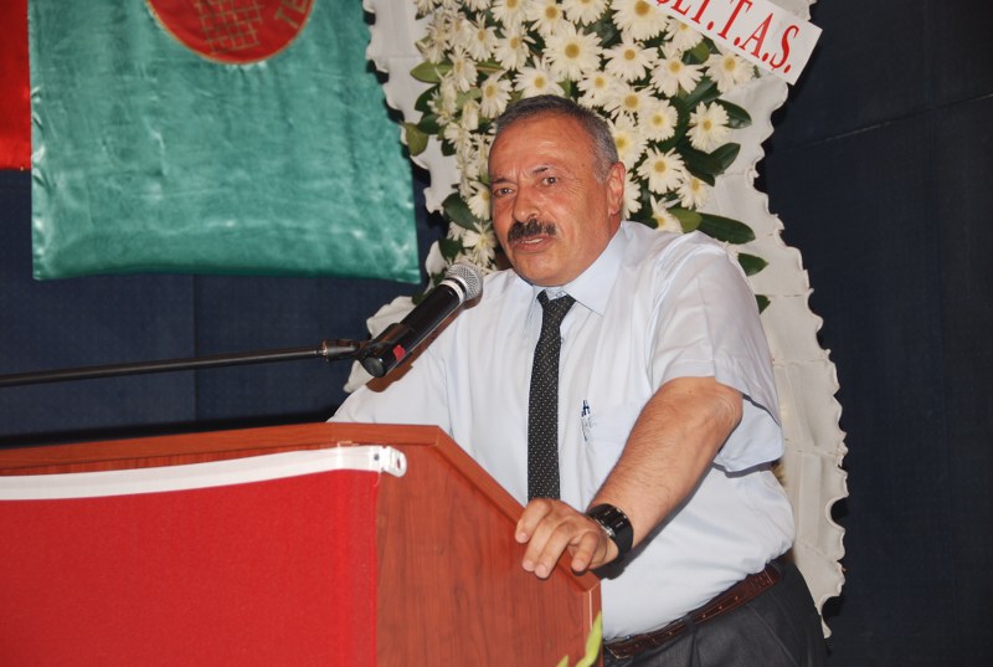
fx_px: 2570
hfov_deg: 21.9
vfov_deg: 14.8
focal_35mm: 93
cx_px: 496
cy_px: 334
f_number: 5
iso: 200
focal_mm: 62
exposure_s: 1/60
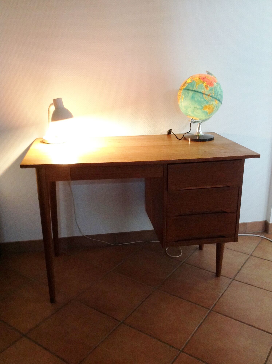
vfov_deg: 52.7
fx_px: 368
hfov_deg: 40.6
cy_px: 182
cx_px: 136
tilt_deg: -17.4
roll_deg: +1.8
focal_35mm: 35
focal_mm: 4.28
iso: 200
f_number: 2.4
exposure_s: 1/15
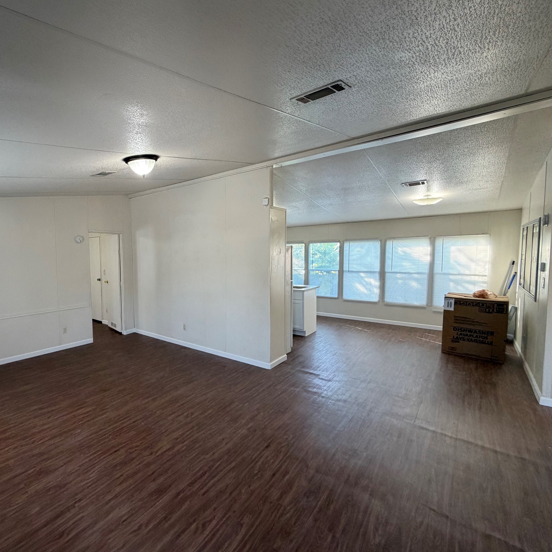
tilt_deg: -4.1
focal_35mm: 17
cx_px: 192
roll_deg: +1.1
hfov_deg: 81.6
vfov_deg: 84.0
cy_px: 276
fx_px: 307
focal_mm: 2.22
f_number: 2.2
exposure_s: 1/120
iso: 320
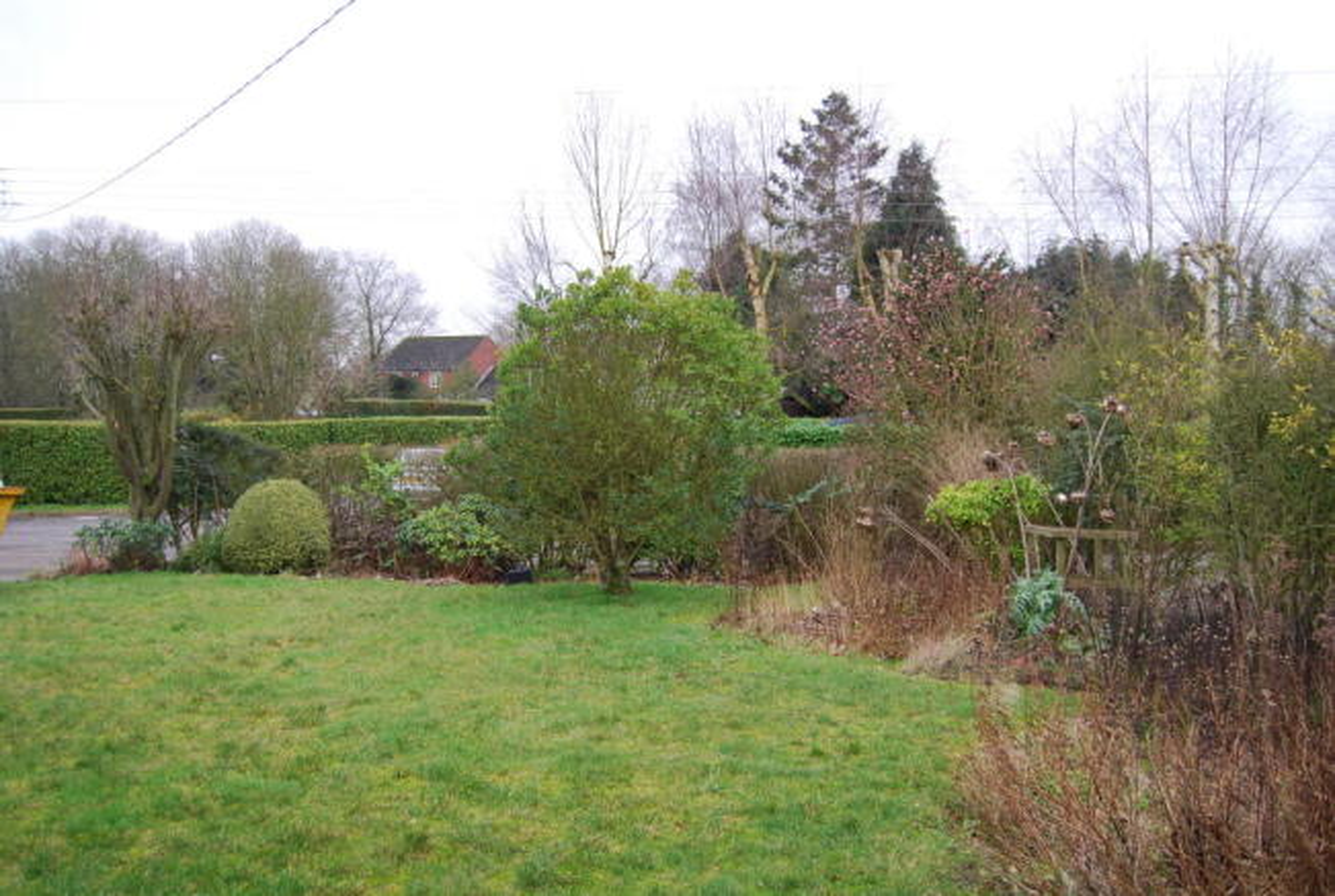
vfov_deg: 43.8
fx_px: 1115
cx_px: 668
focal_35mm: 30
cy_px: 448
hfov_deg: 61.8
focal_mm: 20
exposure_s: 1/60
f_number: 4
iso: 200
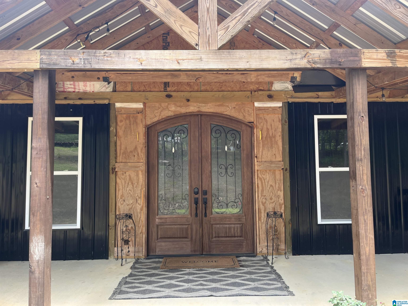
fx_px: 306
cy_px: 153
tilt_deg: +4.5
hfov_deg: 67.3
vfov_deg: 53.1
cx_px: 204
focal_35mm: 26
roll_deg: +0.9
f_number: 1.6
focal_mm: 5.1
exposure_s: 1/223
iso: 40
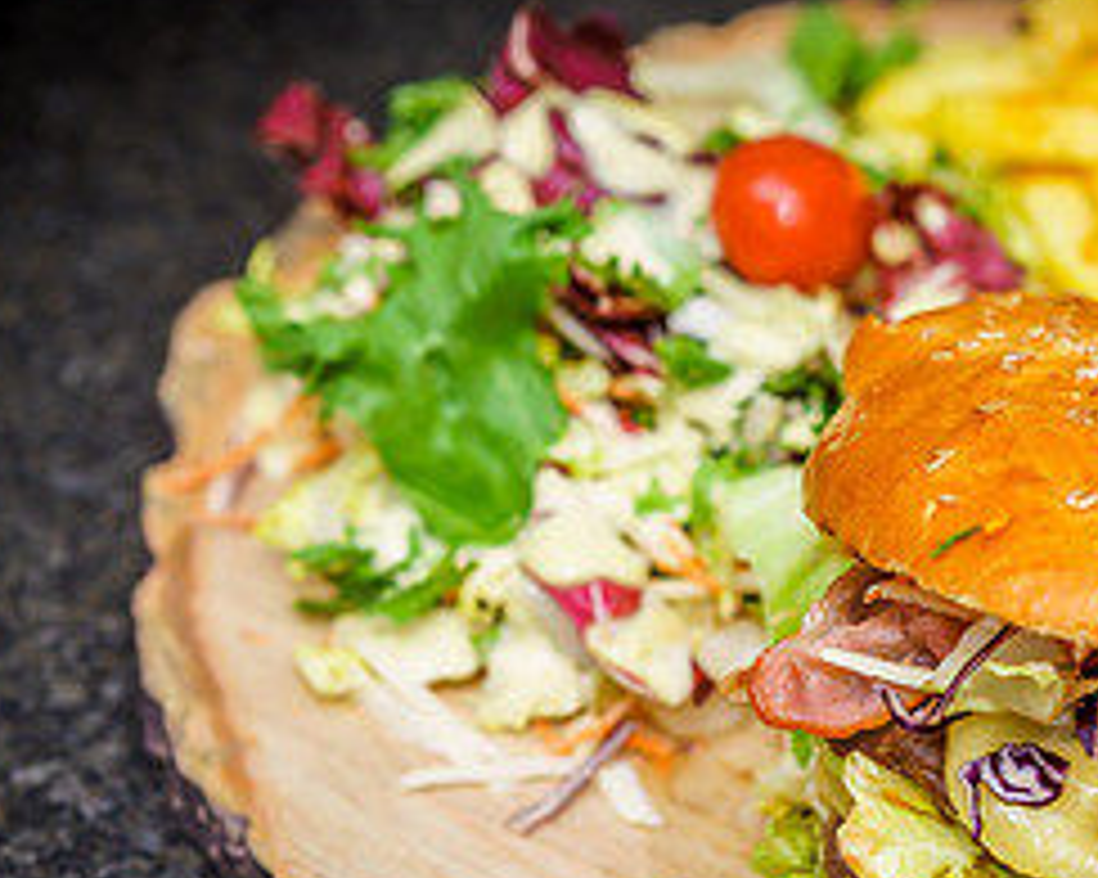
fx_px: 5067
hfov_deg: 12.3
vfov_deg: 9.9
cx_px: 949
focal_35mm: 156
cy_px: 692
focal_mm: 70
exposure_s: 1/250
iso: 100
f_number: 4
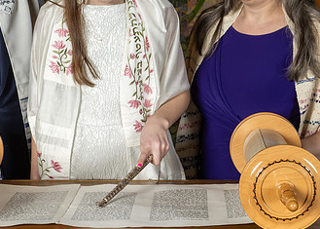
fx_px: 963
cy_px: 30
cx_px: 152
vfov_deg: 13.4
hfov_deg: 18.9
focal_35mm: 106
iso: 500
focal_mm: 35
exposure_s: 1/200
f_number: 8
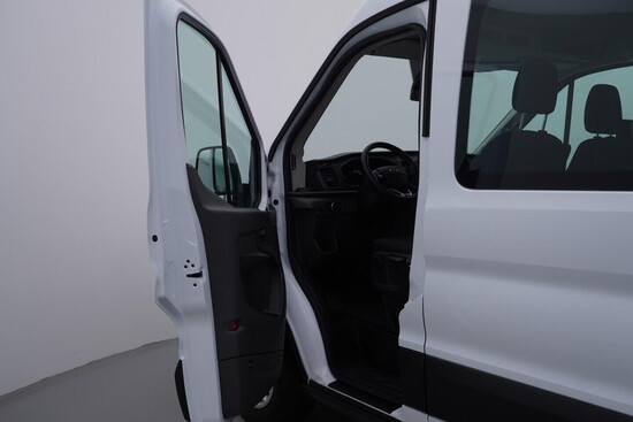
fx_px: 633
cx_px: 316
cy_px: 211
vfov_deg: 36.9
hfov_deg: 53.1
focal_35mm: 36
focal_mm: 24
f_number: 5.6
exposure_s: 1/125
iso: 125
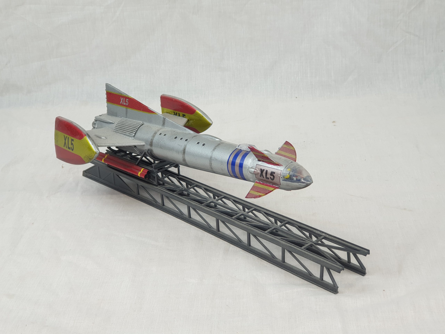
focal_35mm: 52
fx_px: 668
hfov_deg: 36.8
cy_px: 167
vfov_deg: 28.0
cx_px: 222
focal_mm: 6
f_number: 2.4
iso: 100
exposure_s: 1/33
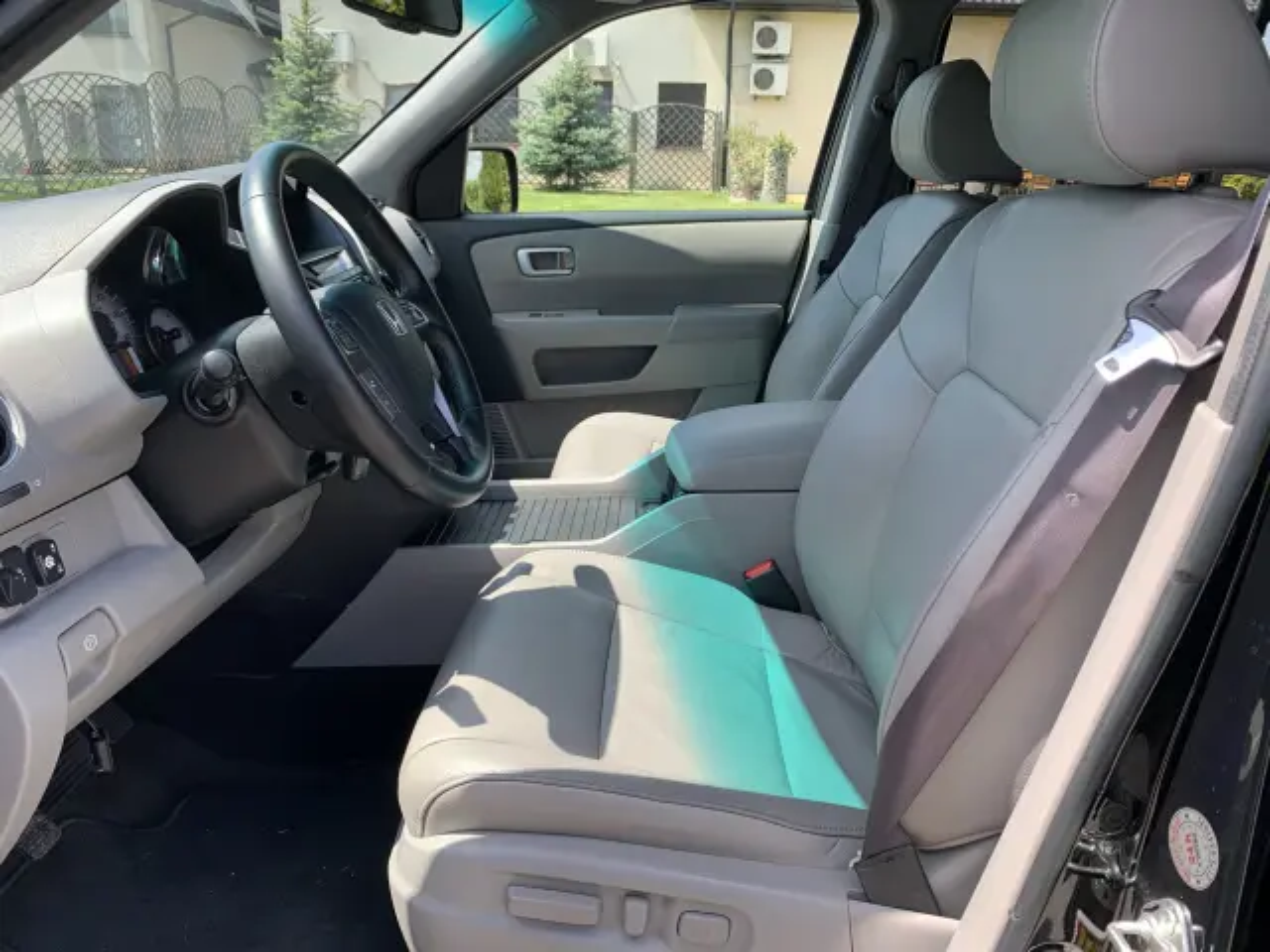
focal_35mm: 26
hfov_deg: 67.3
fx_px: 954
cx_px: 635
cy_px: 476
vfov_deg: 53.1
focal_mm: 4.25
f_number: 1.8
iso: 25
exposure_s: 1/415
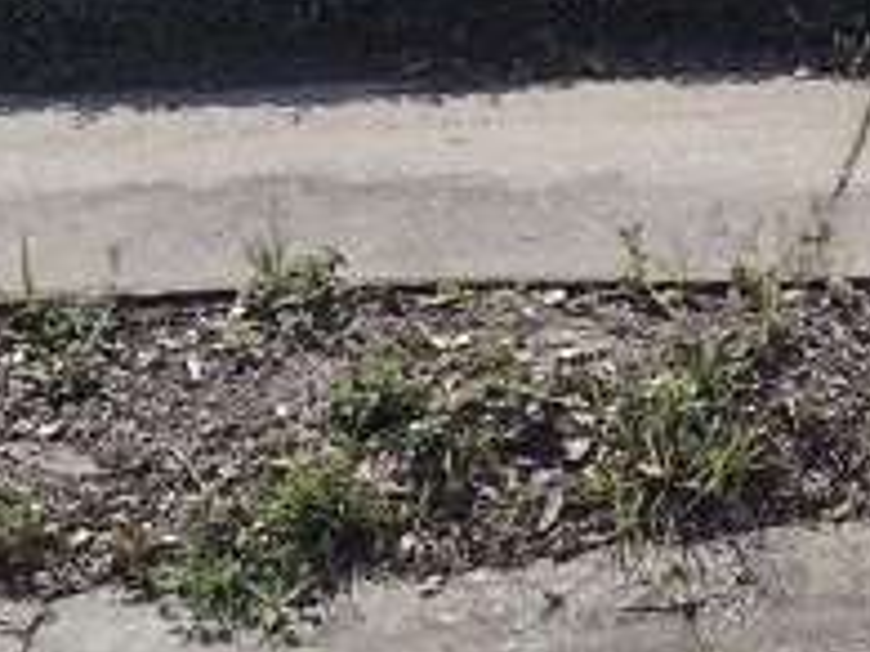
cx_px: 1330
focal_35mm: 142
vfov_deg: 9.9
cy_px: -549
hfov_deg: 13.1
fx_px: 3567
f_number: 1.7
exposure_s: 1/3964
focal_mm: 4.71
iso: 100
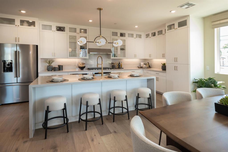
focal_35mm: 19
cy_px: 76
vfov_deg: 64.6
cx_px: 114
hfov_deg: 86.9
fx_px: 120
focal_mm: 19
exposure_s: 1/8
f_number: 9
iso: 200
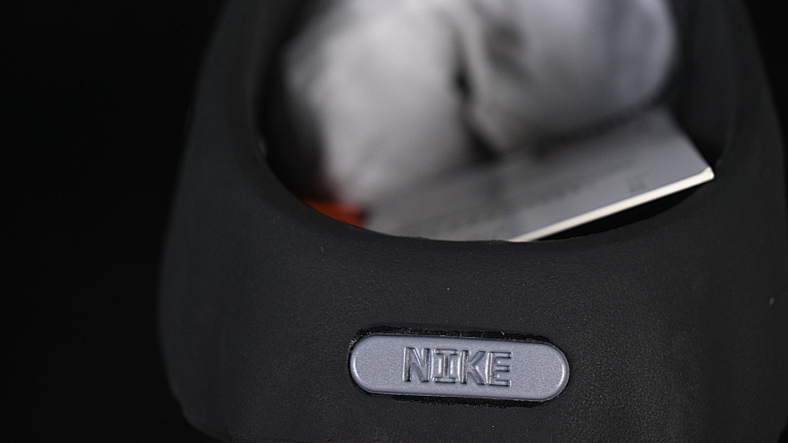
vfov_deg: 12.6
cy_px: 135
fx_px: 2006
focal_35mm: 96
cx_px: 465
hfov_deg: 22.2
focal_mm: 50
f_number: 6.3
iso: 160
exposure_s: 1/60
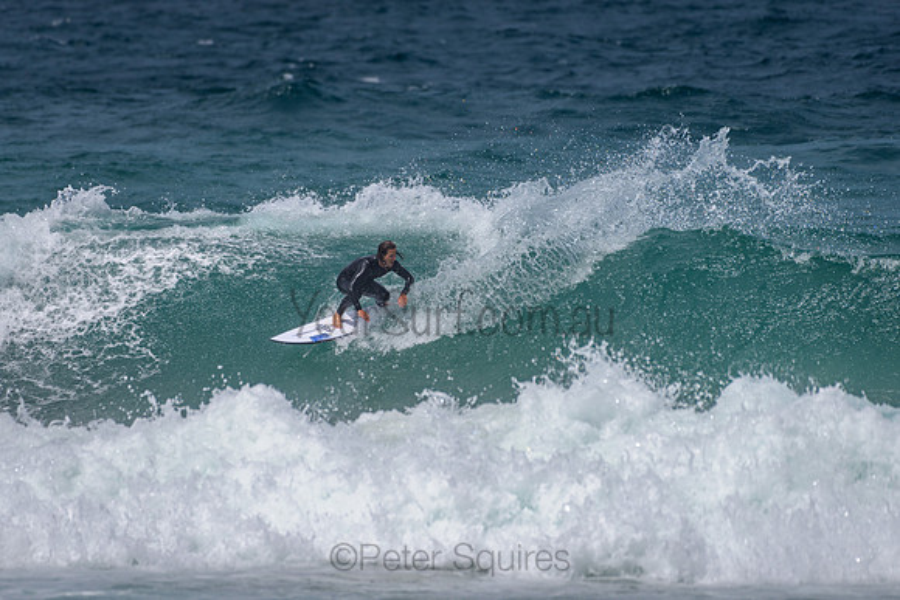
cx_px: 368
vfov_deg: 2.2
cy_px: 257
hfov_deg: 3.4
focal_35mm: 613
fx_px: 15337
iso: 64
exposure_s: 1/2000
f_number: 5.6
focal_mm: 500
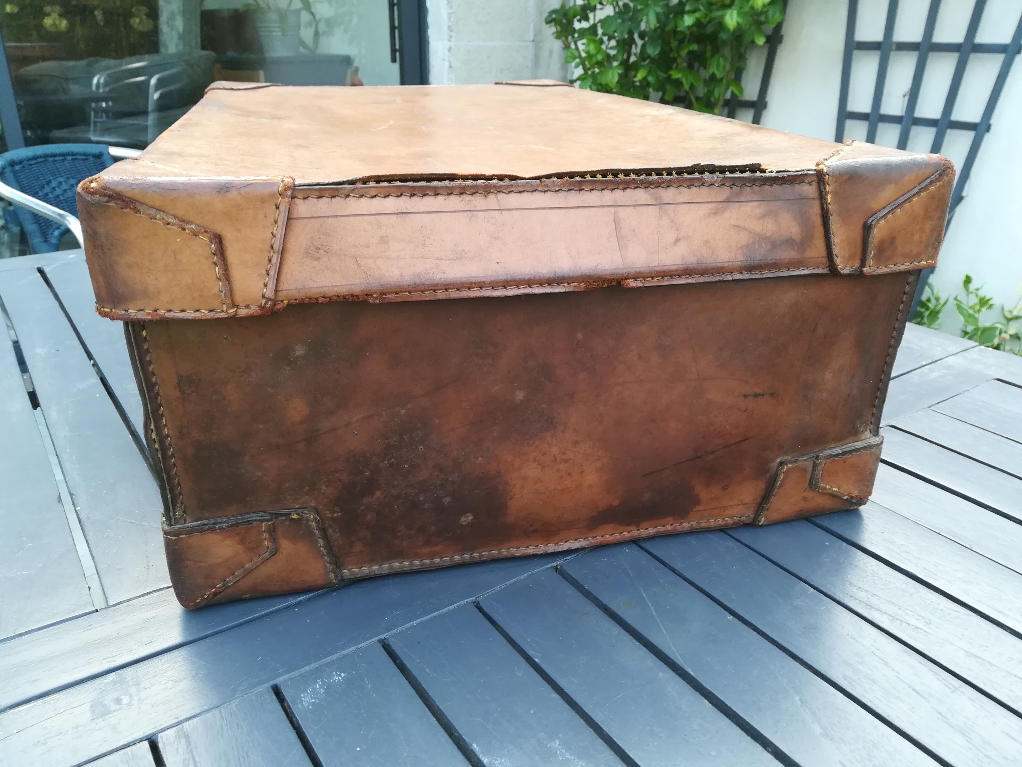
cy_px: 384
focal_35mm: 26
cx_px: 511
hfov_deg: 67.3
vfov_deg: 53.1
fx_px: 768
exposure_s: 1/50
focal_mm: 3.83
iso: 80
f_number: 2.2
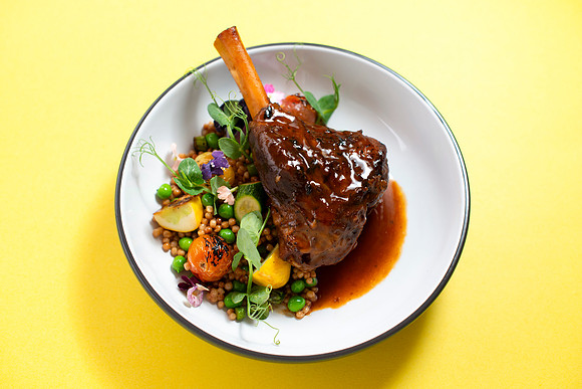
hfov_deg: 39.6
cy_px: 194
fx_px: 808
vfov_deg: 27.0
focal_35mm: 50
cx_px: 291
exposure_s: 1/250
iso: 200
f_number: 3.5
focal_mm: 50
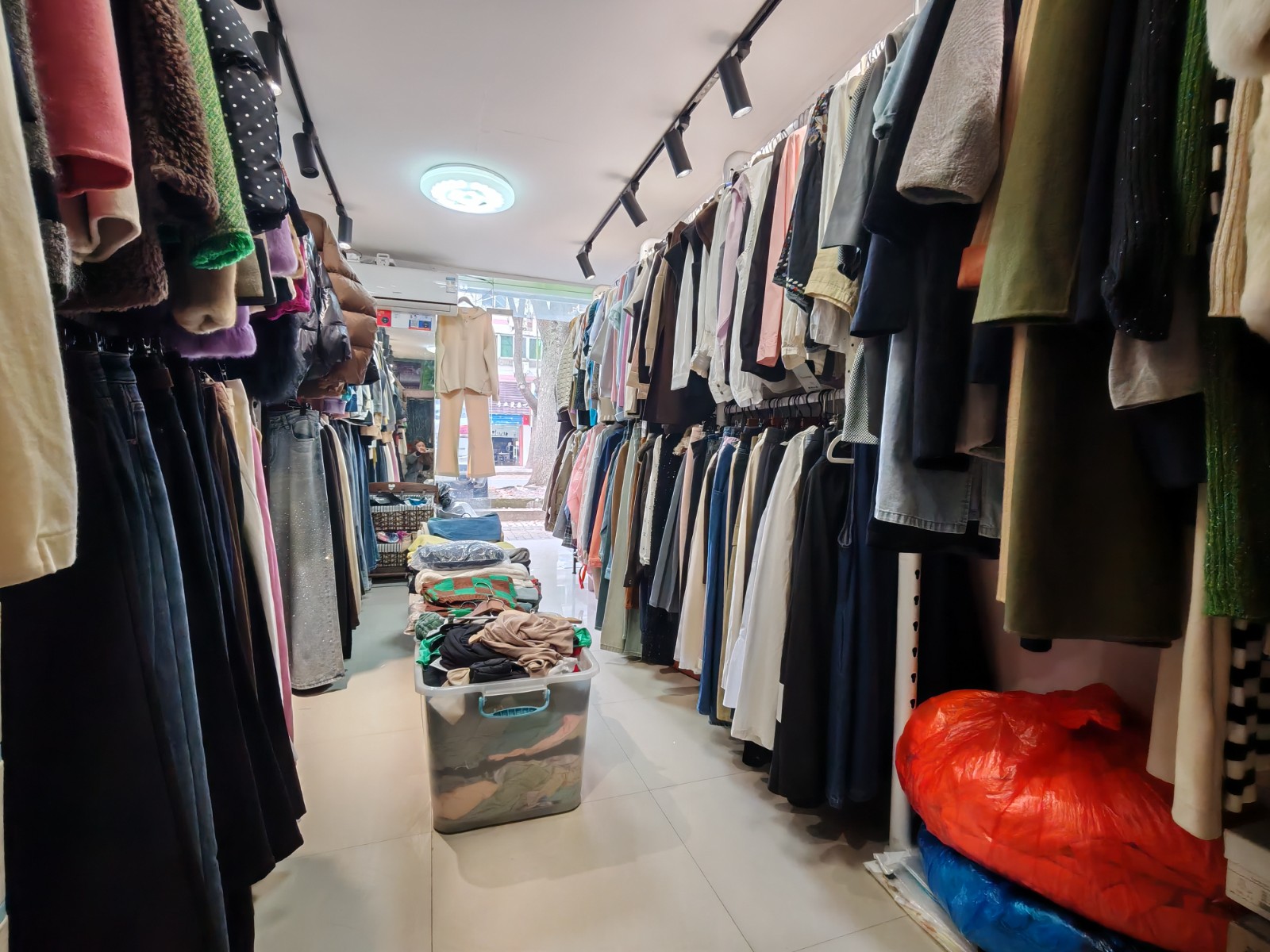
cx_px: 635
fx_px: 587
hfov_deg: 94.5
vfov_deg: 78.1
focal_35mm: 16
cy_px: 476
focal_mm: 1.96
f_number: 2.2
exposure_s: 1/33
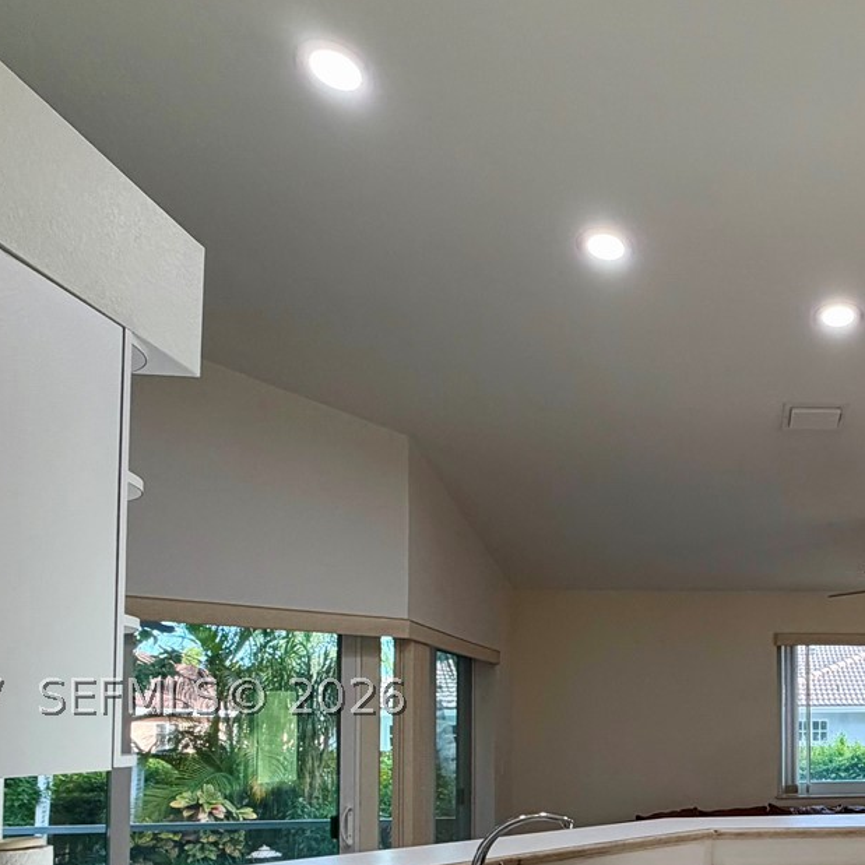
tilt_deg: +2.1
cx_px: 834
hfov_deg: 44.6
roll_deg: +0.9
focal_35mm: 32
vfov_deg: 48.2
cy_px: 696
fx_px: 905
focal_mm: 2.22
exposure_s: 1/120
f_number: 2.2
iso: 200
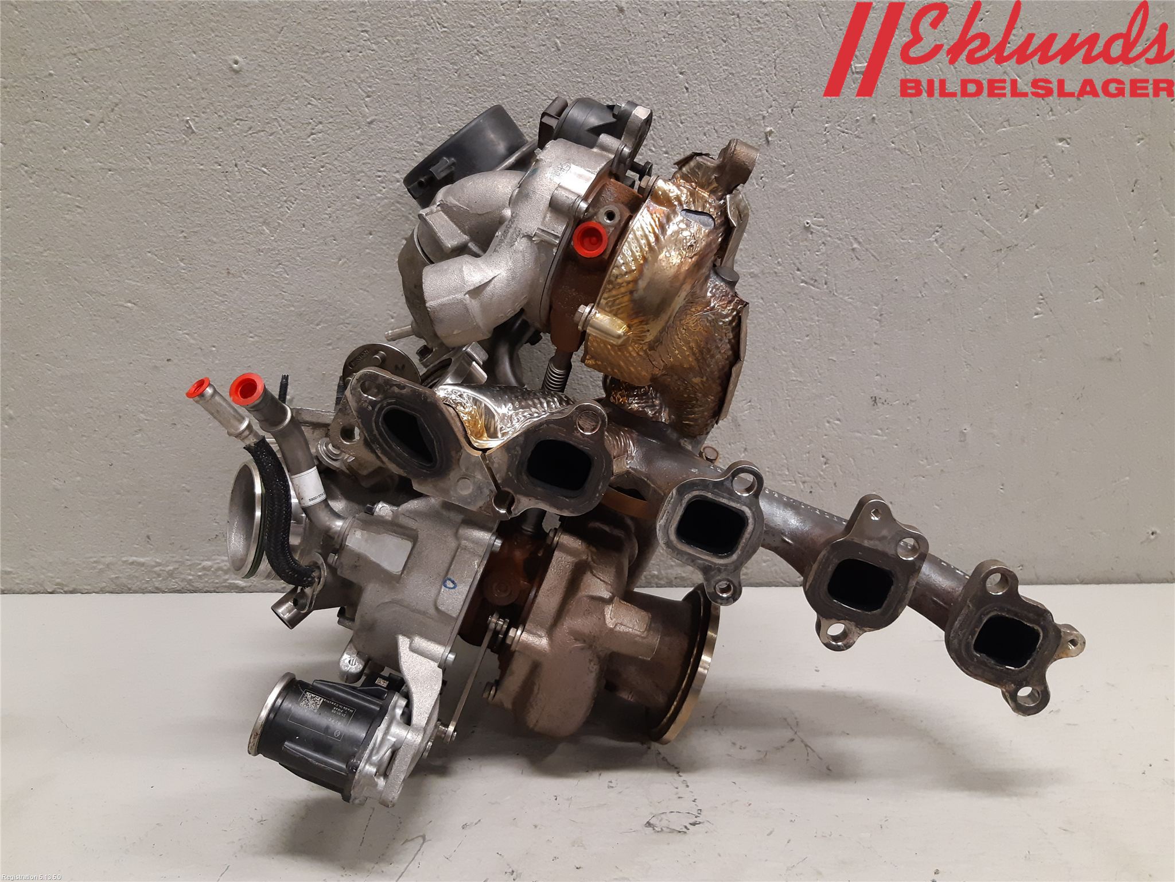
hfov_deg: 67.3
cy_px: 441
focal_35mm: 26
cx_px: 588
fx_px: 883
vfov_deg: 53.1
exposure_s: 1/50
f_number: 1.7
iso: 200
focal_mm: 3.93
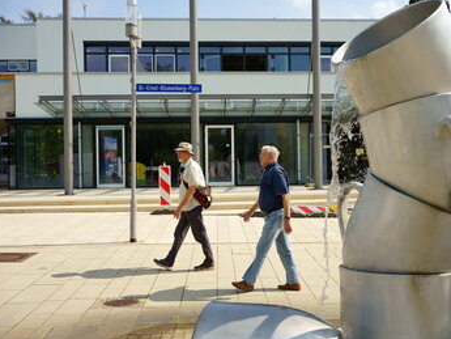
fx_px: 508
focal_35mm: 39
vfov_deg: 36.8
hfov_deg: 47.7
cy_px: 171
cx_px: 252
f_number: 8
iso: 100
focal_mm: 35
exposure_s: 1/320
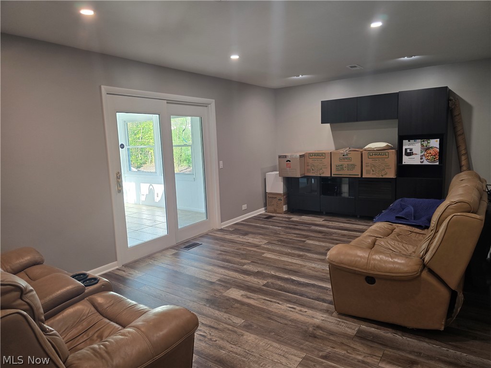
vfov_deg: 58.9
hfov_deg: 73.9
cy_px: 184
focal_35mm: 23
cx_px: 246
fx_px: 326
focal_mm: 6.3
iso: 64
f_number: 1.7
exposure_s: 1/55
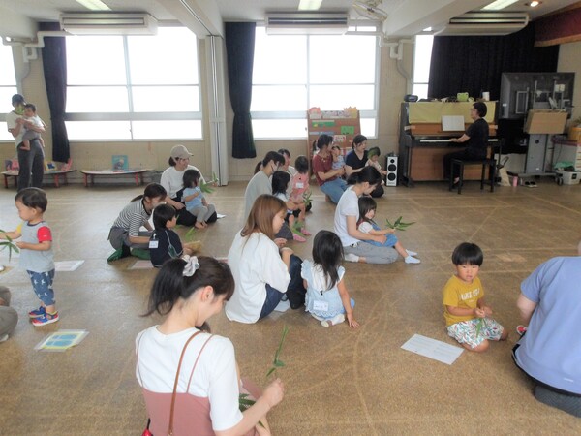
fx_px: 453
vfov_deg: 51.4
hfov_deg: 65.3
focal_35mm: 27
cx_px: 290
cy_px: 218
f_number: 10.4
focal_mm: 4.9
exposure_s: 1/60
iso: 498
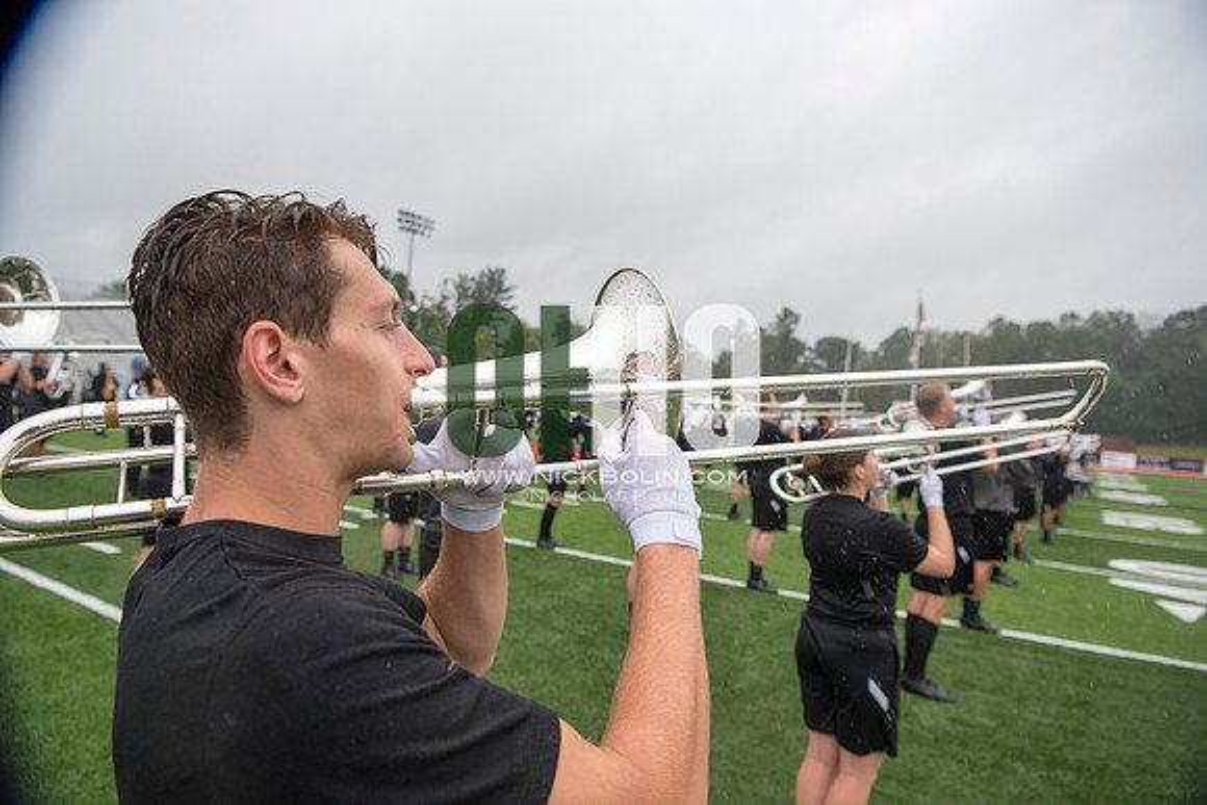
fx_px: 805
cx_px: 604
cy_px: 402
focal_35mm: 24
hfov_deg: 73.7
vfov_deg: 53.2
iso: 400
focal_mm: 24
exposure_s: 1/800
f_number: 4
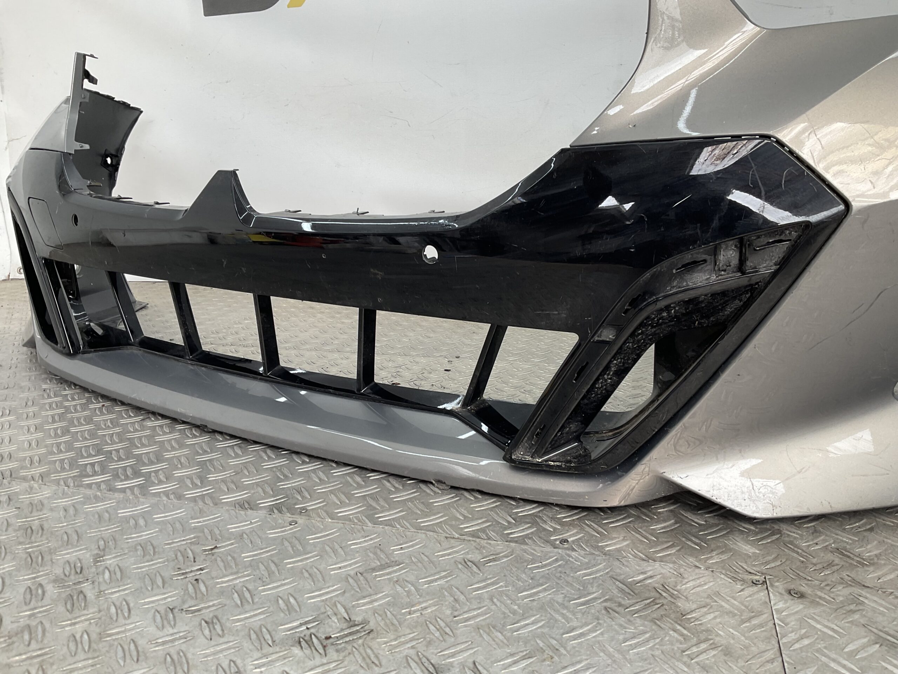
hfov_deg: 61.7
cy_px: 337
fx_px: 752
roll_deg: -0.1
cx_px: 449
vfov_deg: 48.2
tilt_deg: -14.8
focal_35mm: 29
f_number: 1.8
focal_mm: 3
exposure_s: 1/123
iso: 16
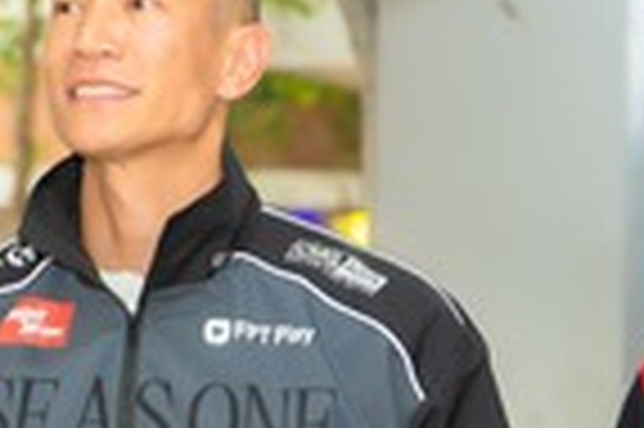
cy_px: 498
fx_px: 4253
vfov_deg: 5.7
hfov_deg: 8.6
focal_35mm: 238
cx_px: 486
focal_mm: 53
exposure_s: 1/200
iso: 3200
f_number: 3.5
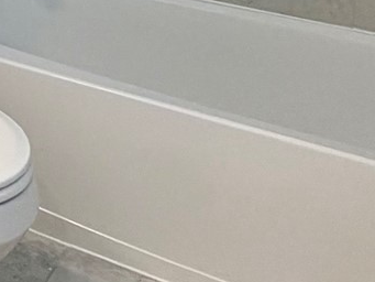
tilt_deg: -3.0
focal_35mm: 84
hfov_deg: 19.1
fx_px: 910
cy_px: -274
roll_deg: -0.1
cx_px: -250
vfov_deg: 14.6
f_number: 2.2
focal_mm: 2.22
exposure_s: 1/120
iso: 250
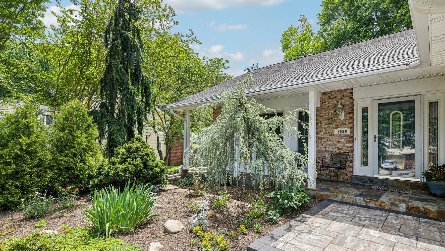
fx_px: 212
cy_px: 128
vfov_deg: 61.0
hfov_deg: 92.6
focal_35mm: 18
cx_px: 218
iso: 100
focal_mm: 15
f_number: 8
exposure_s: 1/125
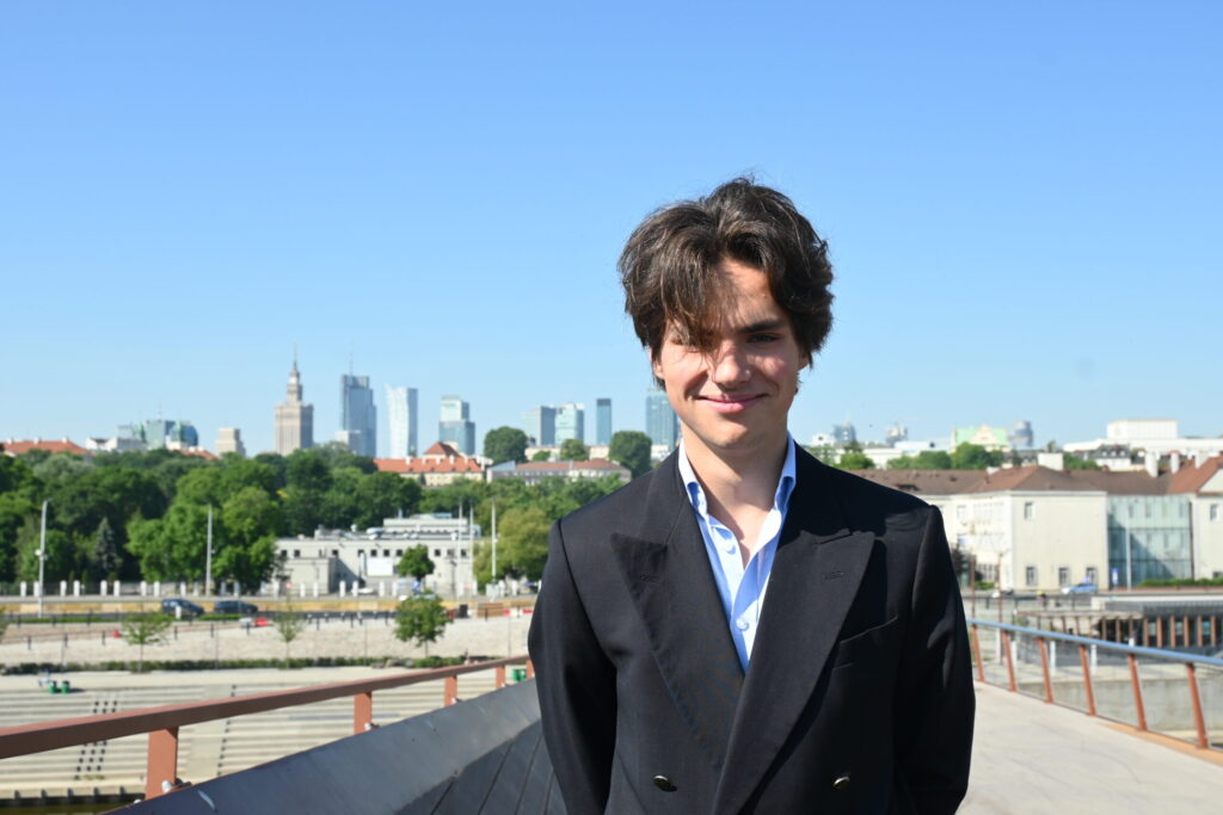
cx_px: 612
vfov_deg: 33.6
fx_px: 1350
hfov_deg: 48.7
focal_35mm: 40
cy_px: 408
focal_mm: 26.5
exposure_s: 1/320
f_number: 6.3
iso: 100
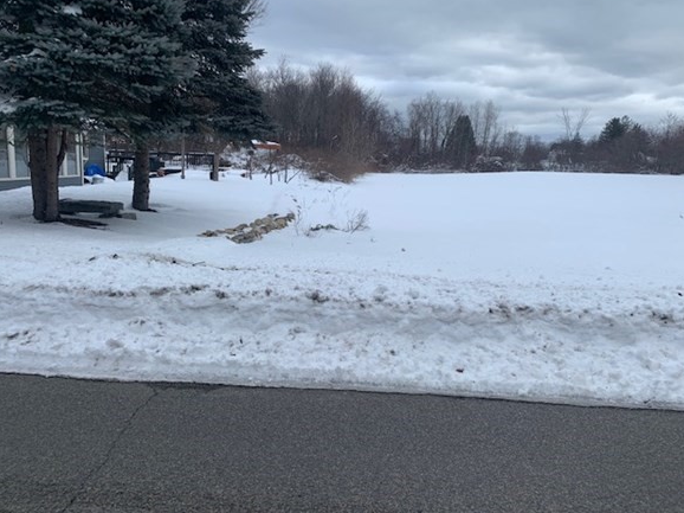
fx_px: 533
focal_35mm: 27
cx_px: 351
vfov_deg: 51.3
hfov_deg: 65.3
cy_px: 249
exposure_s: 1/1065
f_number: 1.8
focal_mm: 4.25
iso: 25
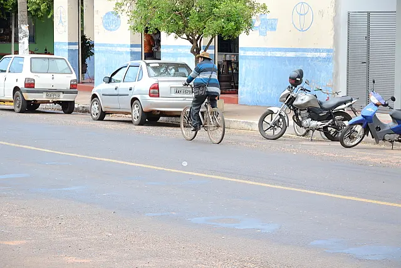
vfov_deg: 8.7
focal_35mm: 158
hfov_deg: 13.0
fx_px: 1755
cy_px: 134
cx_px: 200
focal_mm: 105
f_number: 9
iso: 400
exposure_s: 1/200
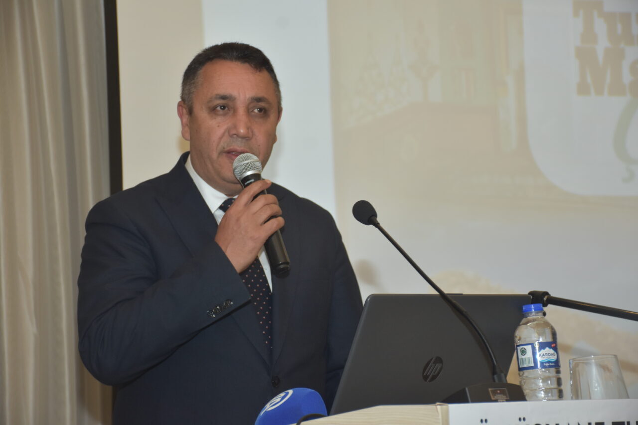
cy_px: 212
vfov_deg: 13.8
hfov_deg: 20.6
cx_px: 319
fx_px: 1754
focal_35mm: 99
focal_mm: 66
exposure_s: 1/60
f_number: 5
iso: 720
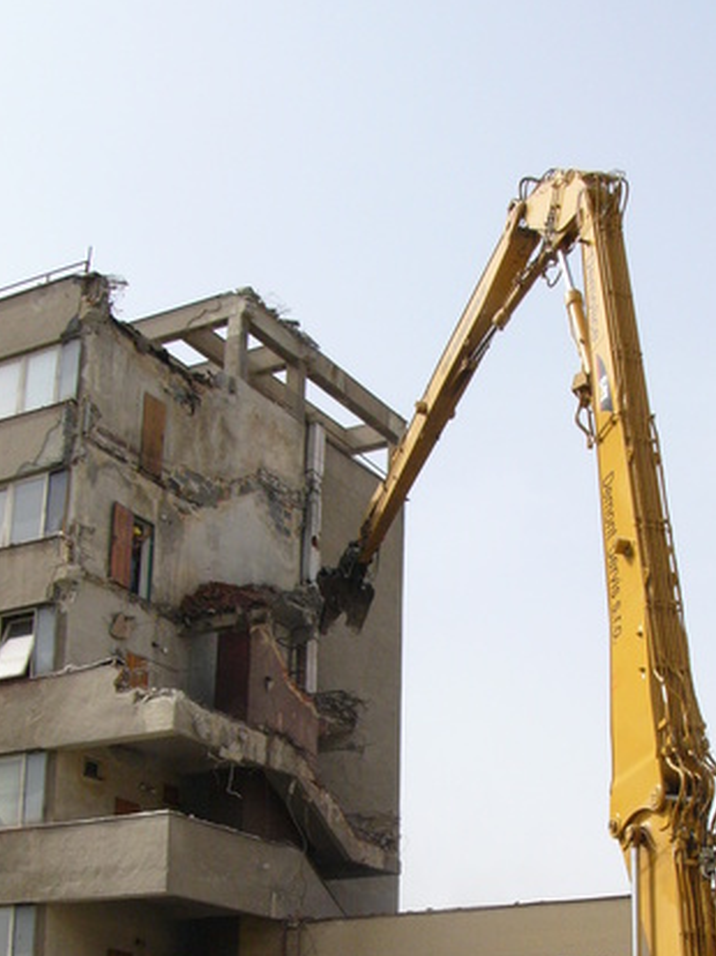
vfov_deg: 32.8
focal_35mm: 58
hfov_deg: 25.0
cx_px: 492
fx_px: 1601
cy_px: 682
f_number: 5.6
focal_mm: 6
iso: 100
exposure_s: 1/400
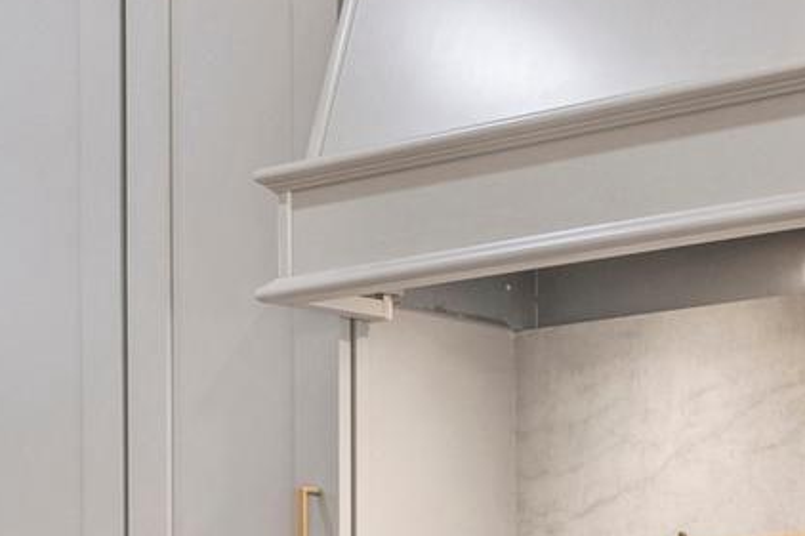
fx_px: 2168
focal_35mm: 97
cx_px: 782
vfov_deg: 13.4
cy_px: 755
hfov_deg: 20.4
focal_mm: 20
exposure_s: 1/5
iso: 640
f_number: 8
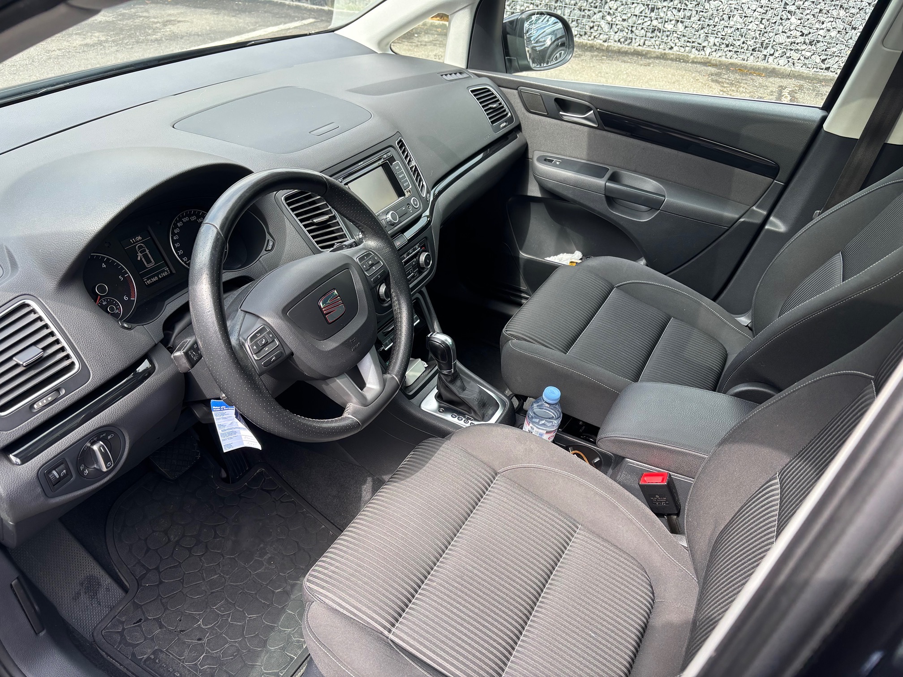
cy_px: 338
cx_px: 452
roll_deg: -2.1
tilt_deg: -33.7
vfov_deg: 53.1
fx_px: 678
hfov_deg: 67.3
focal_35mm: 26
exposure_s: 1/237
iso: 40
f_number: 1.6
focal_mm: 5.96
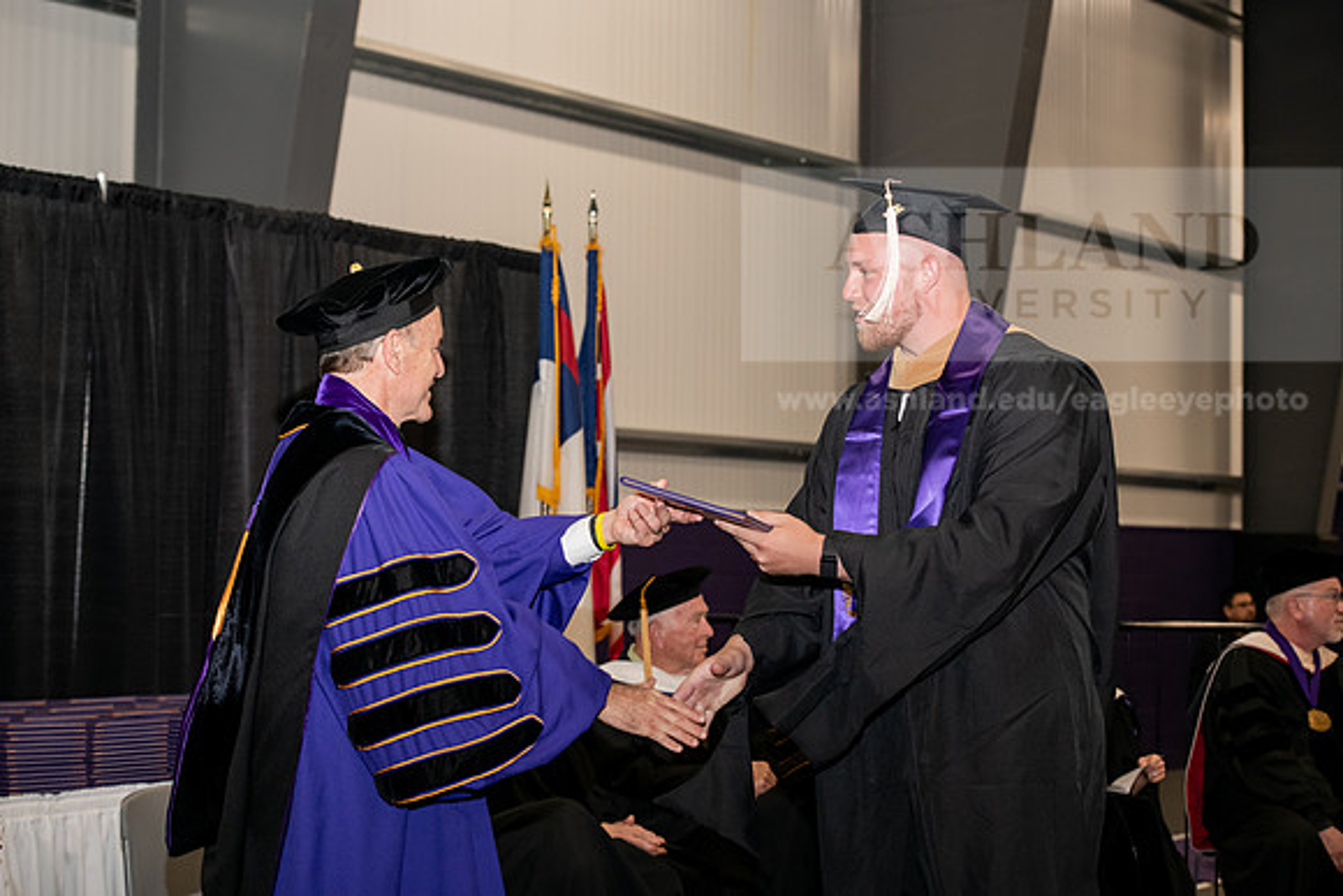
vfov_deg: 18.2
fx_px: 2798
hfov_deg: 27.0
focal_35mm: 75
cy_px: 448
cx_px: 672
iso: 1600
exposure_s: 1/200
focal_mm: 75
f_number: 5.6
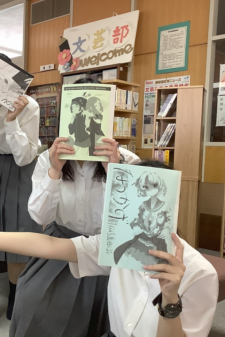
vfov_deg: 44.5
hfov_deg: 29.0
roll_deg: -4.1
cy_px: 171
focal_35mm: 44
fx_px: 412
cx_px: 14
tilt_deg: -6.2
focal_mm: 3.3
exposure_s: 1/50
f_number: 2.4
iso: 160
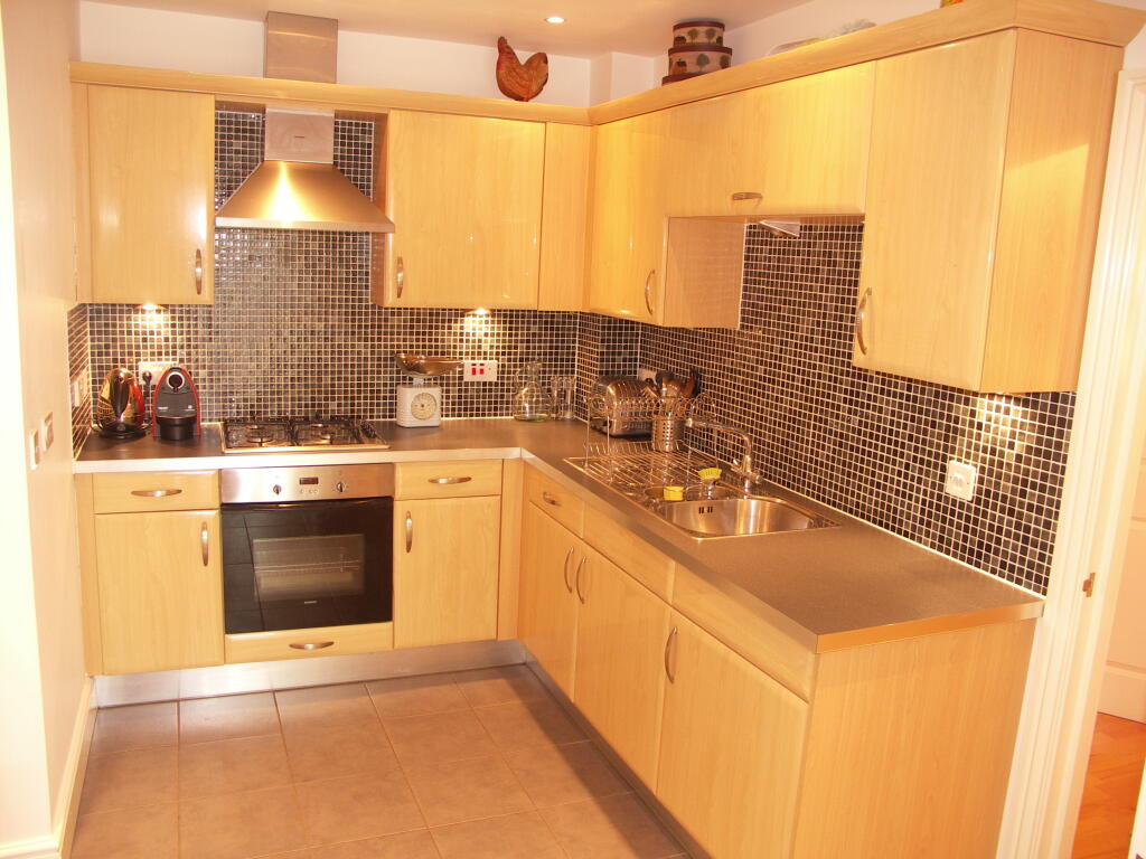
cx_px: 573
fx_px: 927
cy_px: 430
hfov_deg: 63.4
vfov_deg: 49.7
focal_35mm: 28
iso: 125
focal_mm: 7.2
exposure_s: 1/10
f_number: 2.8
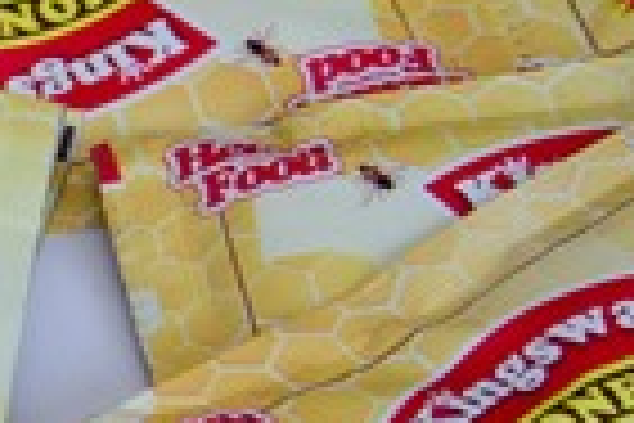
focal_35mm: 492
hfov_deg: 4.2
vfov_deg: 2.8
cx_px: -531
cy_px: 99
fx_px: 8664
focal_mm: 58
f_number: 5
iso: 640
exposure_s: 1/80
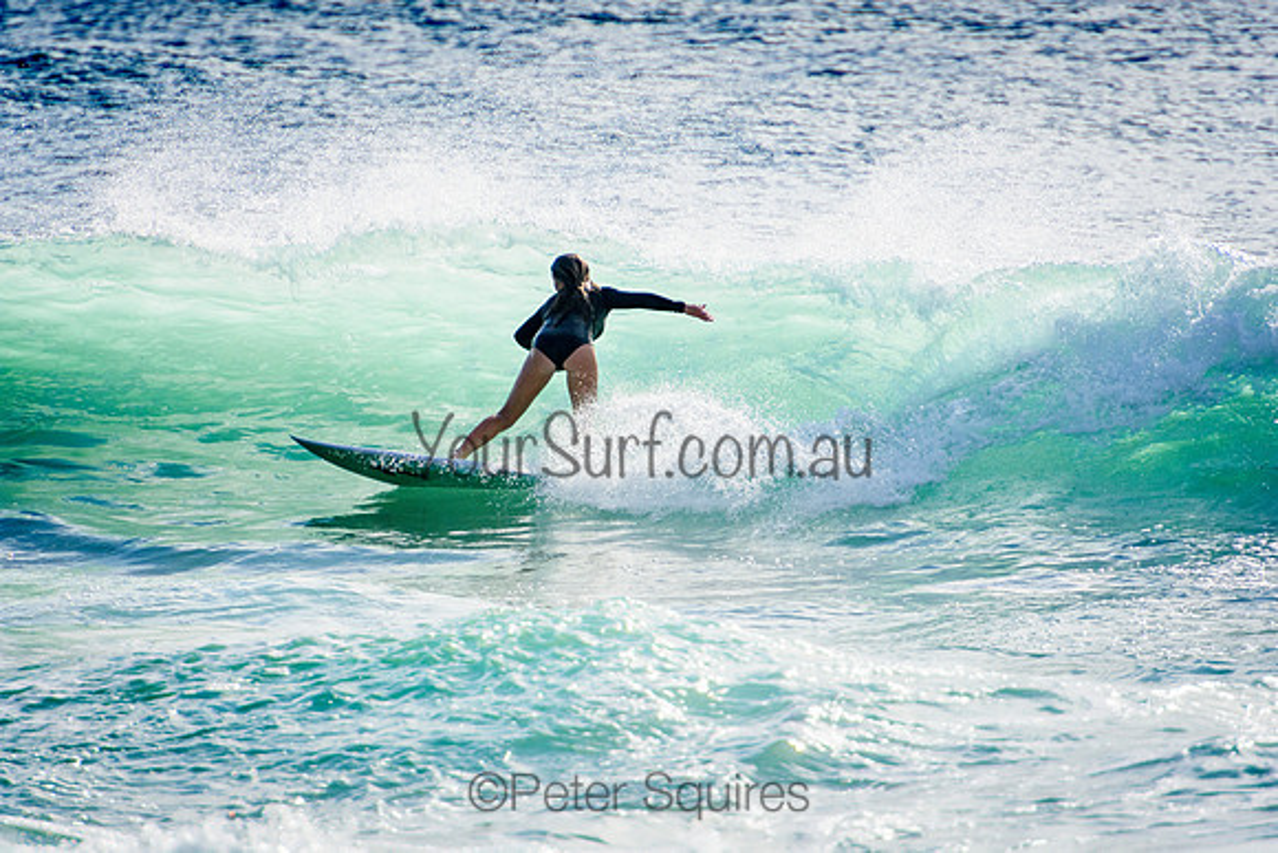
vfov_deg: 2.3
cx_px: 639
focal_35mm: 600
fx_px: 21304
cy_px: 426
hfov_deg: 3.4
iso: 220
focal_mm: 400
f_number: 5.6
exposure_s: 1/2000
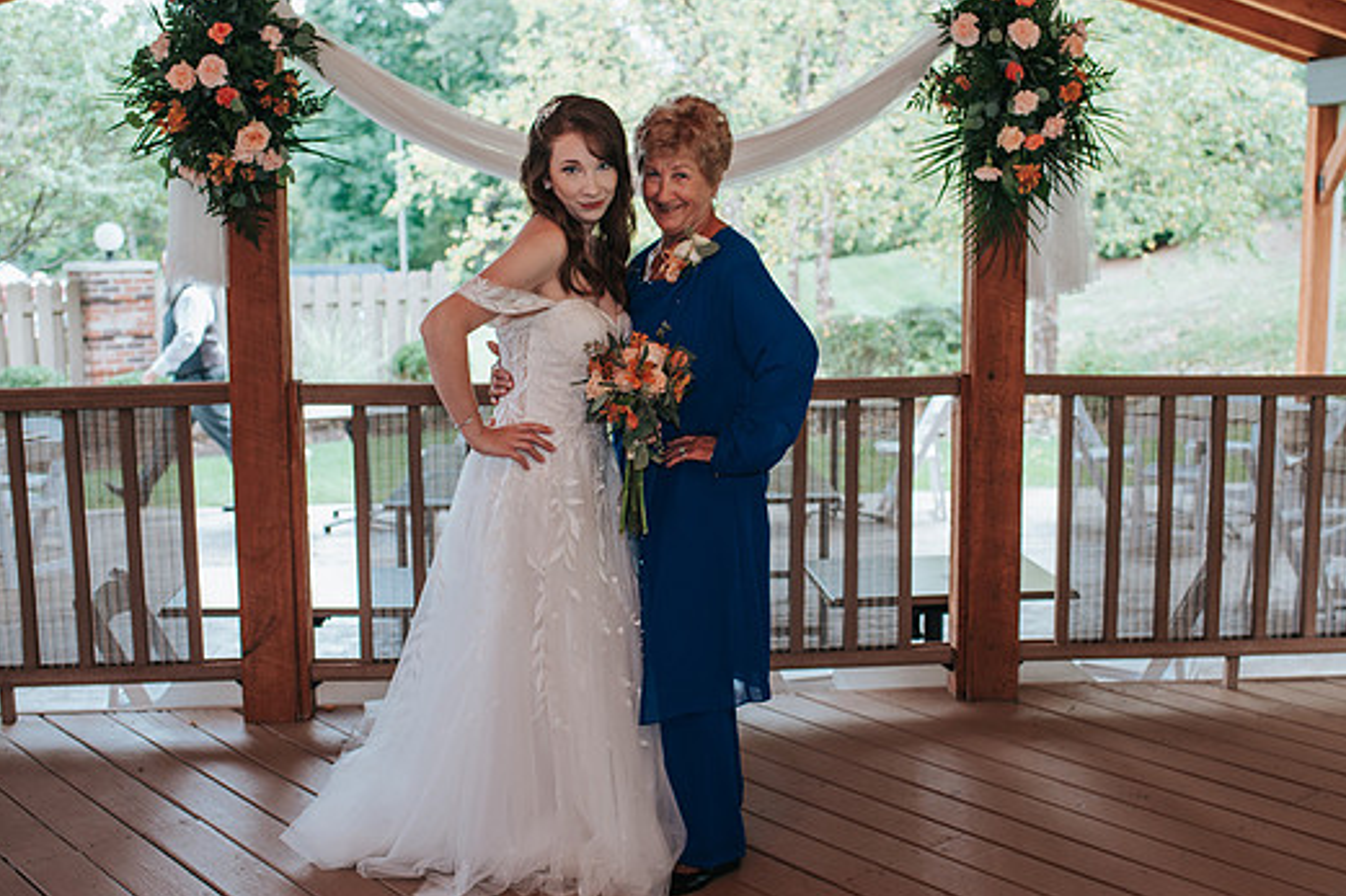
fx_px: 1644
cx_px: 711
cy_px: 421
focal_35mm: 44
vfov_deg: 30.5
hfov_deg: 44.5
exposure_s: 1/200
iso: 200
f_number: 3.2
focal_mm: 35
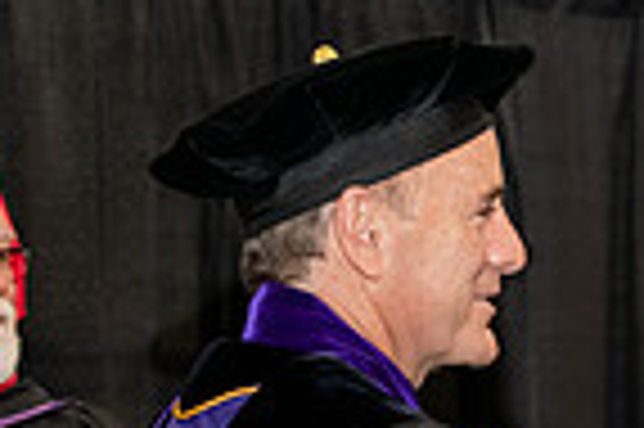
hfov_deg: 7.0
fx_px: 5075
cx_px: 1220
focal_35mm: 284
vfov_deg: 4.8
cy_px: 462
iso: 2500
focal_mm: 70
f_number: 5.6
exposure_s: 1/200
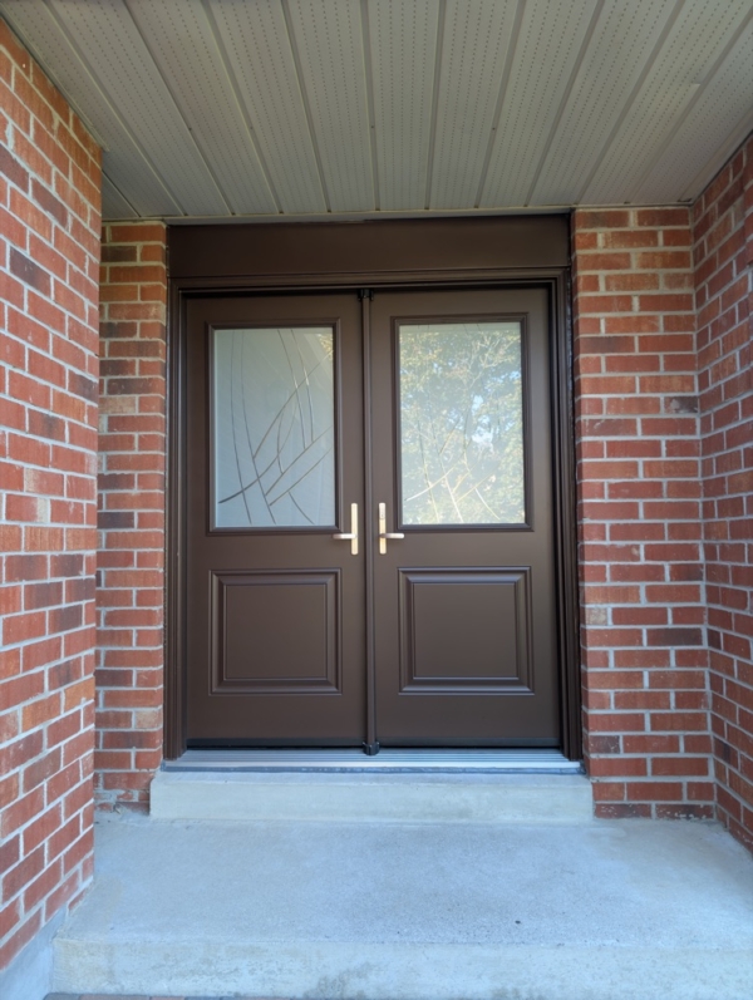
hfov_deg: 56.9
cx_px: 376
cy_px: 500
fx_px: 694
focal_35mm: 24
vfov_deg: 71.5
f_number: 1.68
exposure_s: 1/34.1
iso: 34
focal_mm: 6.9
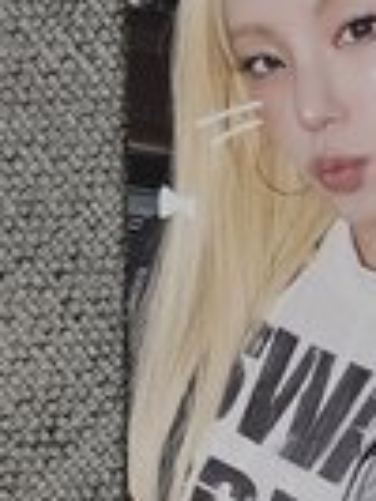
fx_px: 1330
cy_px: 571
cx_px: 688
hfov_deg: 14.1
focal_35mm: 92
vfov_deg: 20.2
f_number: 1.7
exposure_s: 1/60
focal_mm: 6.3
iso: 160
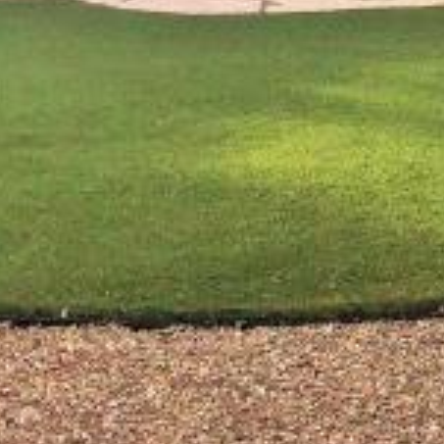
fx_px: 1582
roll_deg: +0.3
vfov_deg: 15.0
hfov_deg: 15.2
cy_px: -179
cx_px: 597
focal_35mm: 109
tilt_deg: +0.2
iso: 32
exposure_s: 1/1412
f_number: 2.2
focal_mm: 4.15
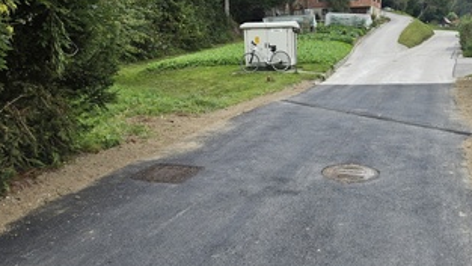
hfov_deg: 54.7
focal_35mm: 36
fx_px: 451
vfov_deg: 32.5
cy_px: 181
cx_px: 296
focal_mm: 5.4
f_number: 1.8
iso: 25
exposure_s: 1/300
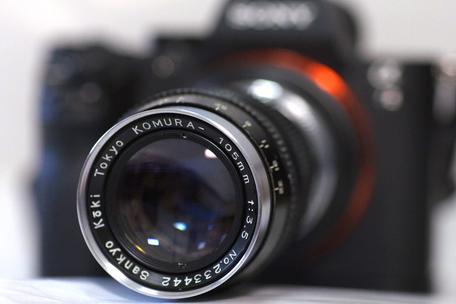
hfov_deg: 19.5
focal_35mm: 105
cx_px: 228
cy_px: 152
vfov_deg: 13.0
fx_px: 1330
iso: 1000
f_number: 3.2
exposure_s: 1/125
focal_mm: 70
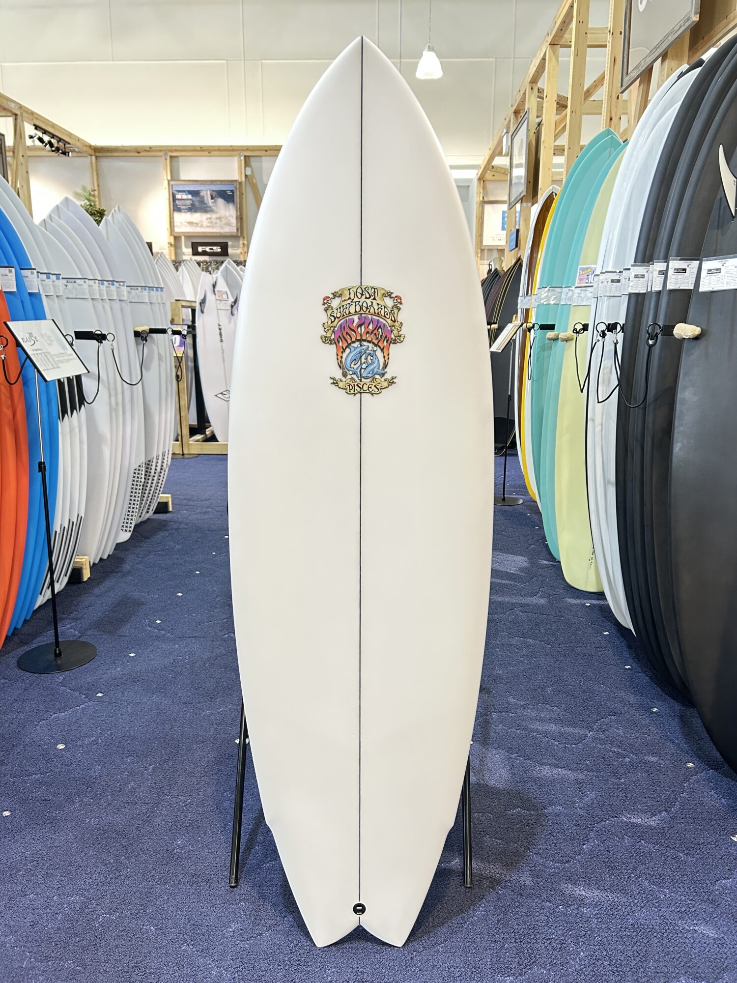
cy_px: 492
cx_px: 368
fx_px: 738
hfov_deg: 53.1
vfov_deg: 67.3
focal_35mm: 26
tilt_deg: -12.8
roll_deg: -0.5
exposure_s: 1/60
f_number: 1.5
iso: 200
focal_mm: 5.7
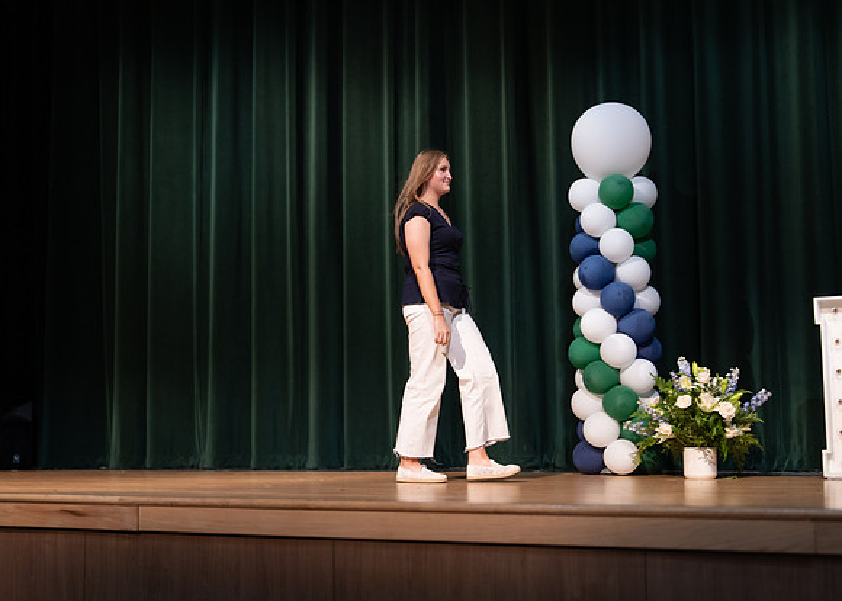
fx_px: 1316
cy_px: 300
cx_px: 421
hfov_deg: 35.5
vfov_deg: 25.7
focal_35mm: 55
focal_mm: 50
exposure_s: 1/320
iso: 640
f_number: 1.2
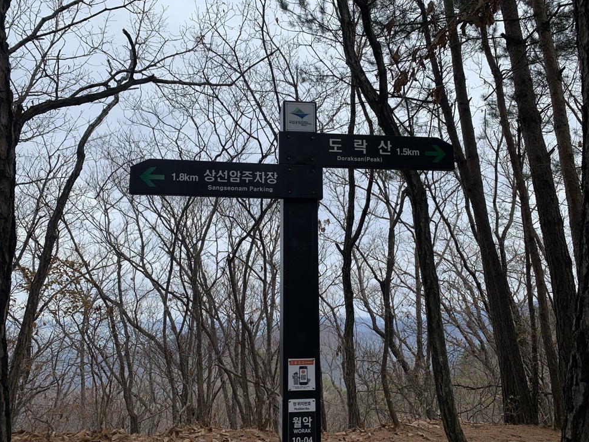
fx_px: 460
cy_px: 222
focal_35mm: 27
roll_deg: -0.1
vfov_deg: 51.4
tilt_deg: +12.2
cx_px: 299
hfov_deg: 65.3
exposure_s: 1/962
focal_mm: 4.25
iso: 25
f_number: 1.8
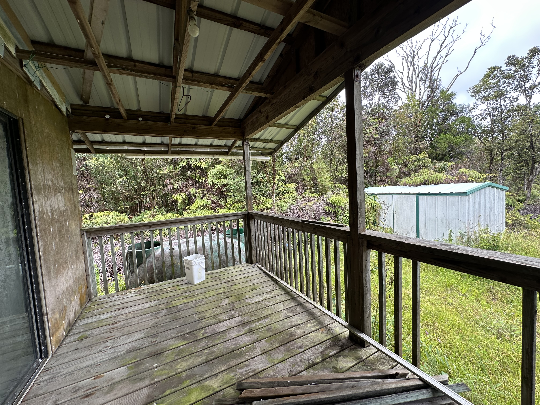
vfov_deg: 85.7
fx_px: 218
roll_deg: +2.6
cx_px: 270
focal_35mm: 14
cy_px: 202
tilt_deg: -3.1
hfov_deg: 102.1
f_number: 2.2
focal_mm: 2.22
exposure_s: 1/128
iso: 40
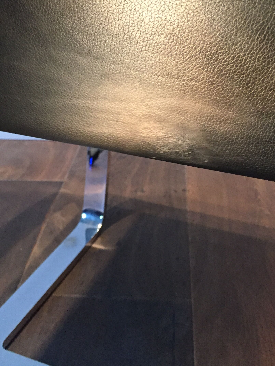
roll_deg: -0.4
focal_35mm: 44
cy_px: 97
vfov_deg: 41.8
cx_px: 152
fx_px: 466
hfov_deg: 32.8
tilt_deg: -20.2
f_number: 2.2
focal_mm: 4.15
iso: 250
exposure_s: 1/20
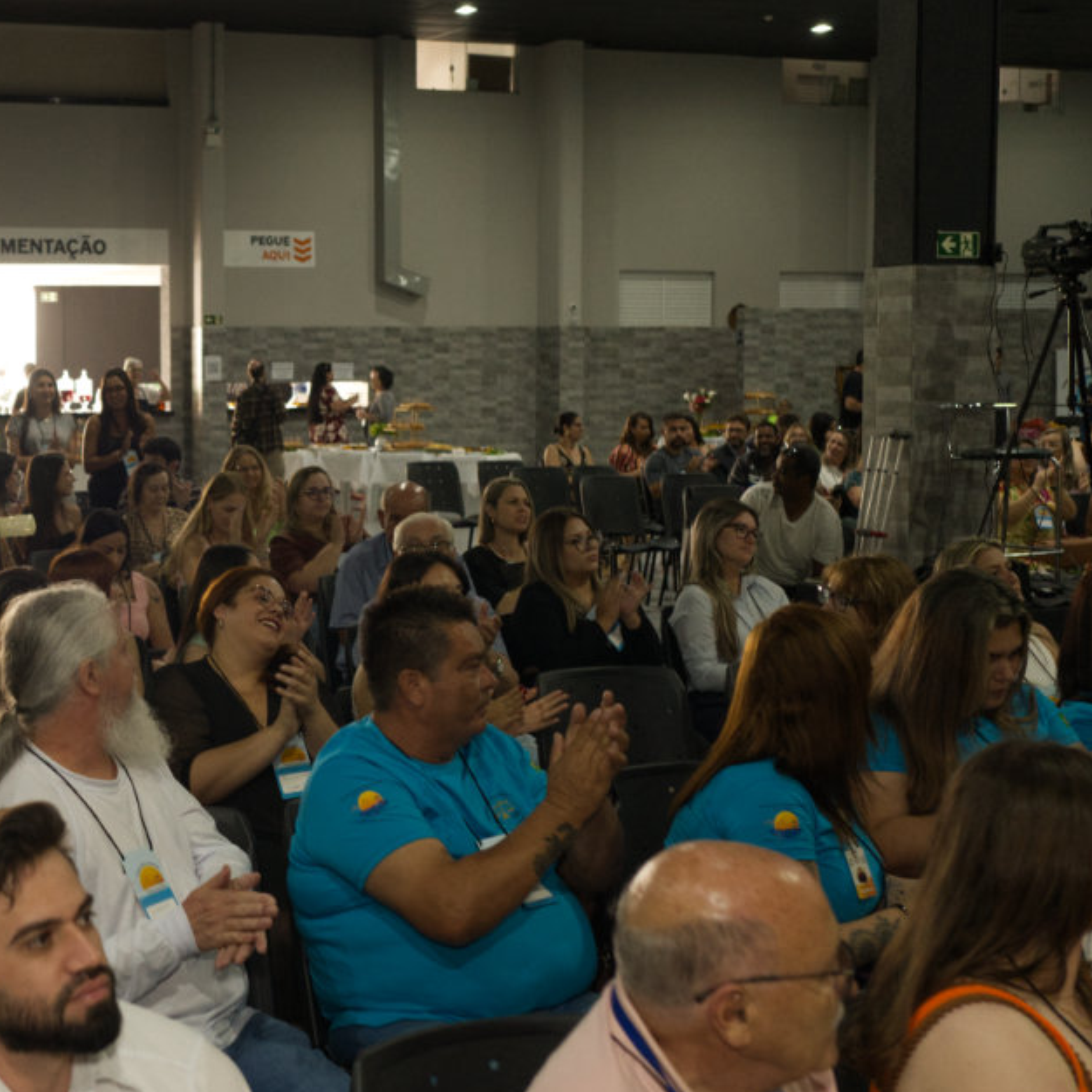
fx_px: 2034
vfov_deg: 30.0
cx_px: 89
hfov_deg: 28.7
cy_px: 502
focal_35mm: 57
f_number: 4
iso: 3200
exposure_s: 1/100
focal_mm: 35
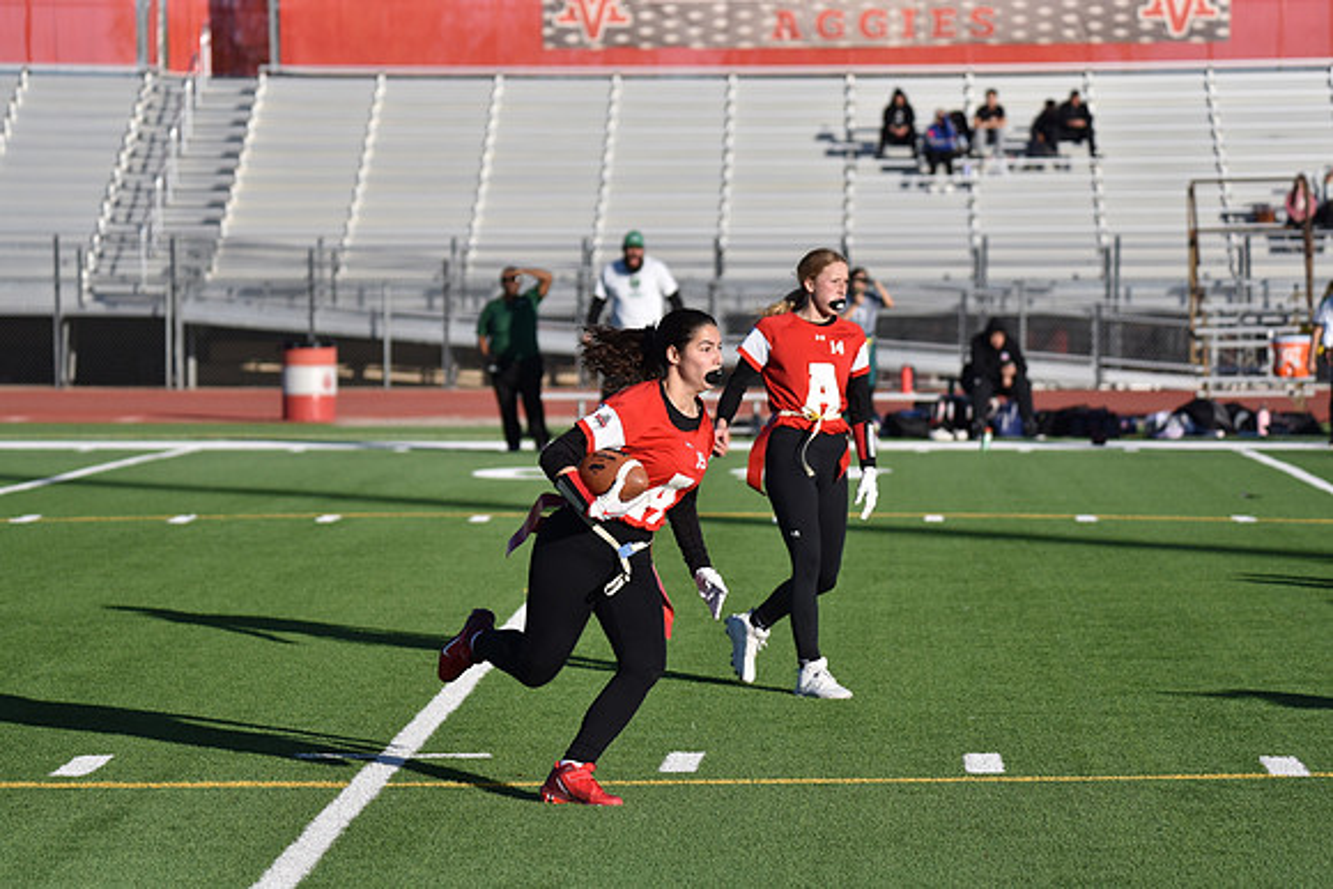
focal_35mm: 150
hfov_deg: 13.7
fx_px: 5555
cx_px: 666
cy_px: 444
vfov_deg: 9.2
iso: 400
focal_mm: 150
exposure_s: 1/4000
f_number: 5
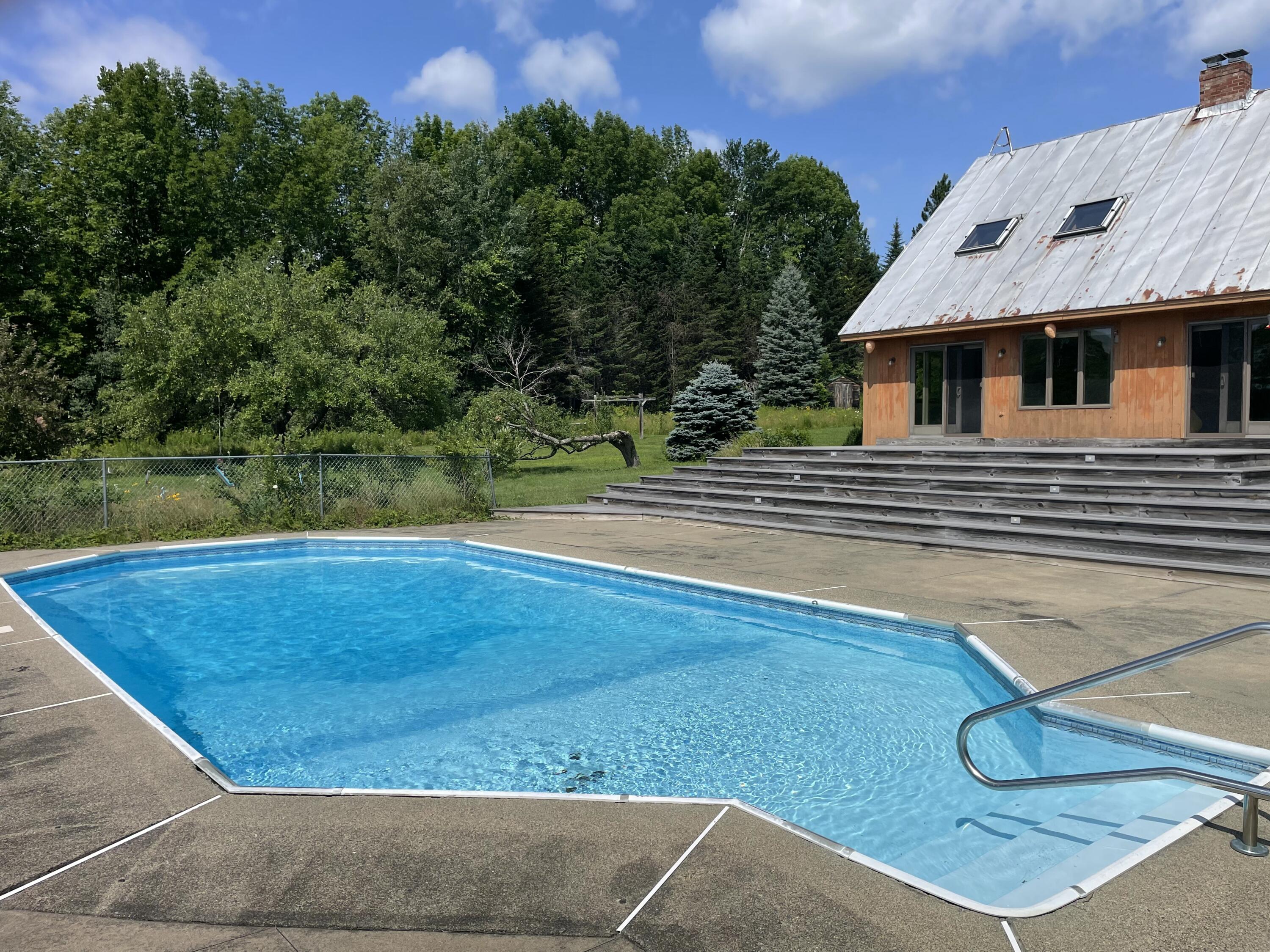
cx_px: 635
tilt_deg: -2.5
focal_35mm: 26
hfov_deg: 67.3
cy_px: 476
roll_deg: +0.3
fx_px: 954
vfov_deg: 53.1
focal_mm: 4.2
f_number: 1.6
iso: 32
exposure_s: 1/6494
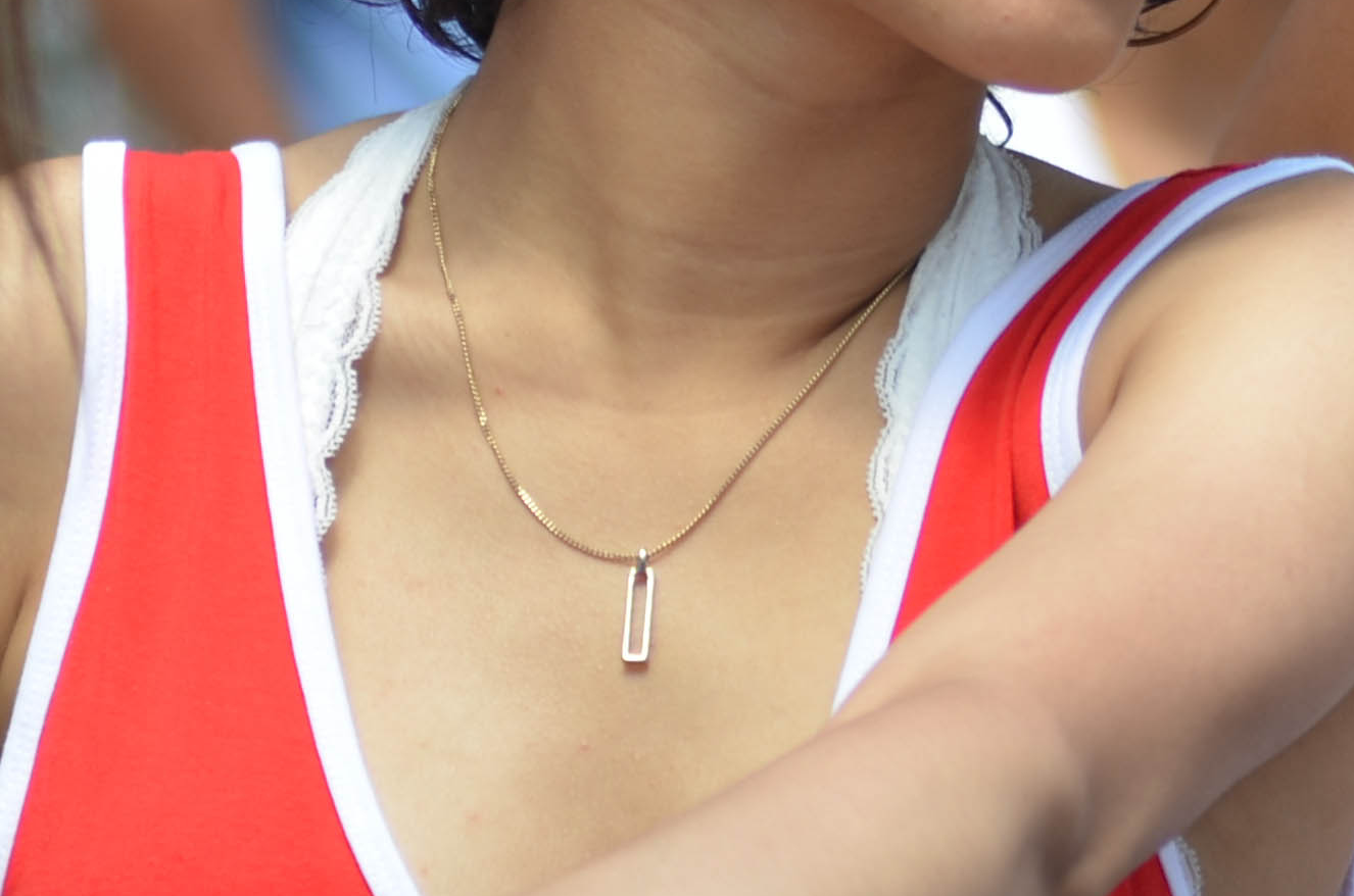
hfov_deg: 4.6
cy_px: -276
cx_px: 1977
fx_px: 16738
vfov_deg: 3.1
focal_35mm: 446
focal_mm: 80
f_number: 3.5
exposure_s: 1/250
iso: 100
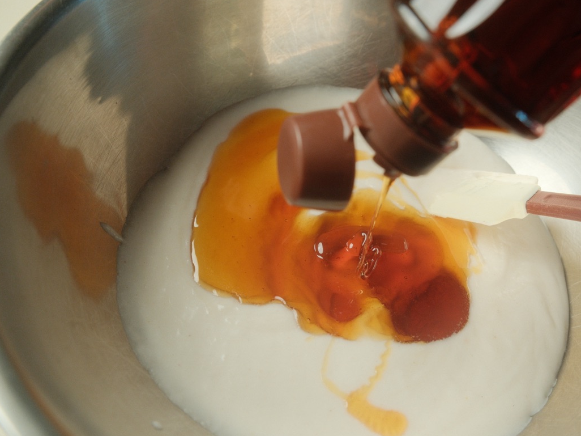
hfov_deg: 65.0
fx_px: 453
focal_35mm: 27
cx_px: 334
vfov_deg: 51.3
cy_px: 221
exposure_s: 1/125
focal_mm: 16
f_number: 4
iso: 1250
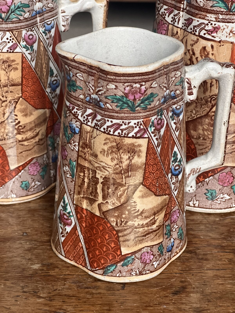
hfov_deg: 19.1
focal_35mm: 77
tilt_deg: -28.0
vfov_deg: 25.3
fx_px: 697
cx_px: 118
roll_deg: -0.3
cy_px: 156
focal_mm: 9
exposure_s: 1/121
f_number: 2.8
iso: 250
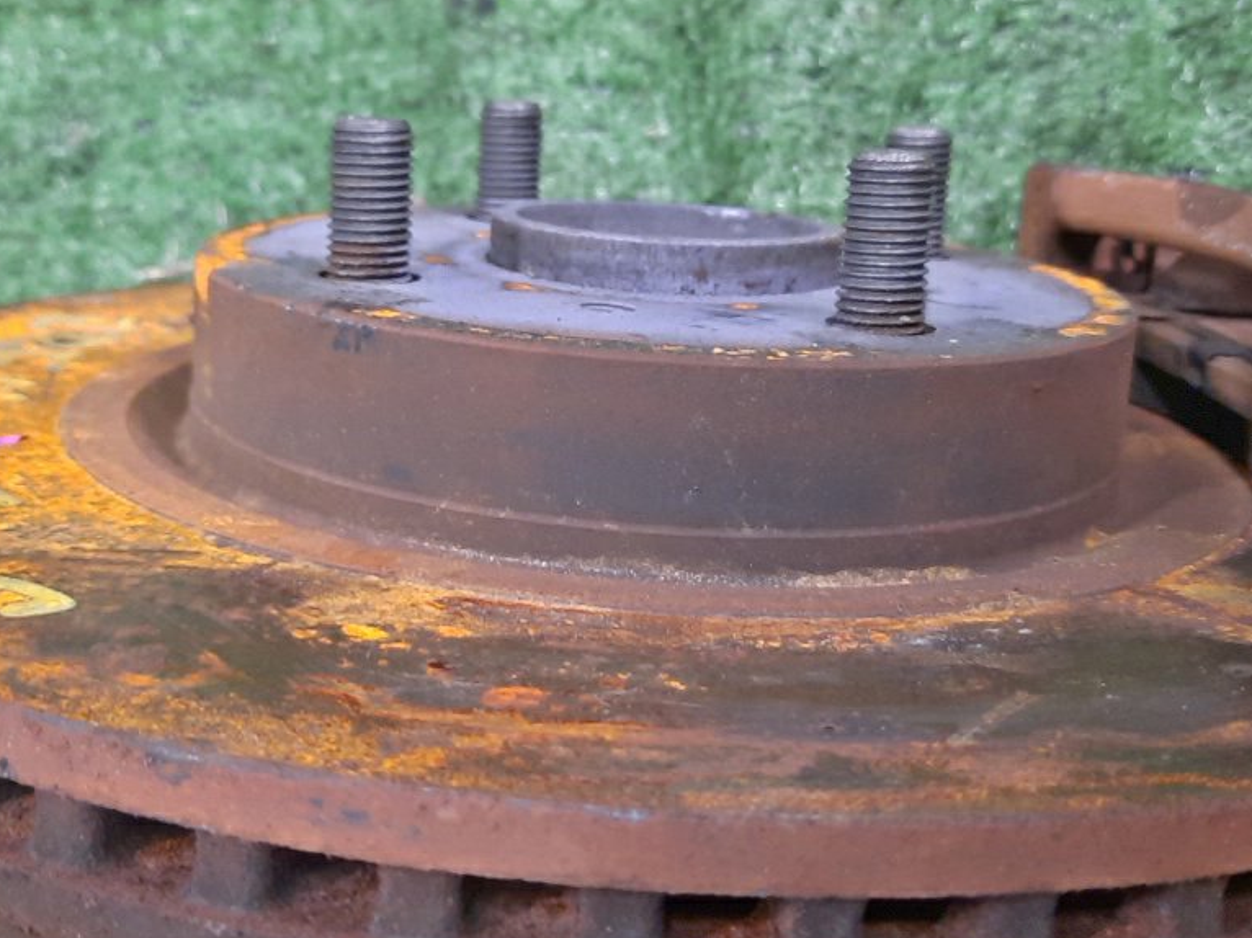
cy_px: 400
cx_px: 584
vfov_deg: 30.8
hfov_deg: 40.4
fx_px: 1699
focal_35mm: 47
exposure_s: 1/25
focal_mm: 4.6
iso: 314
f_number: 2
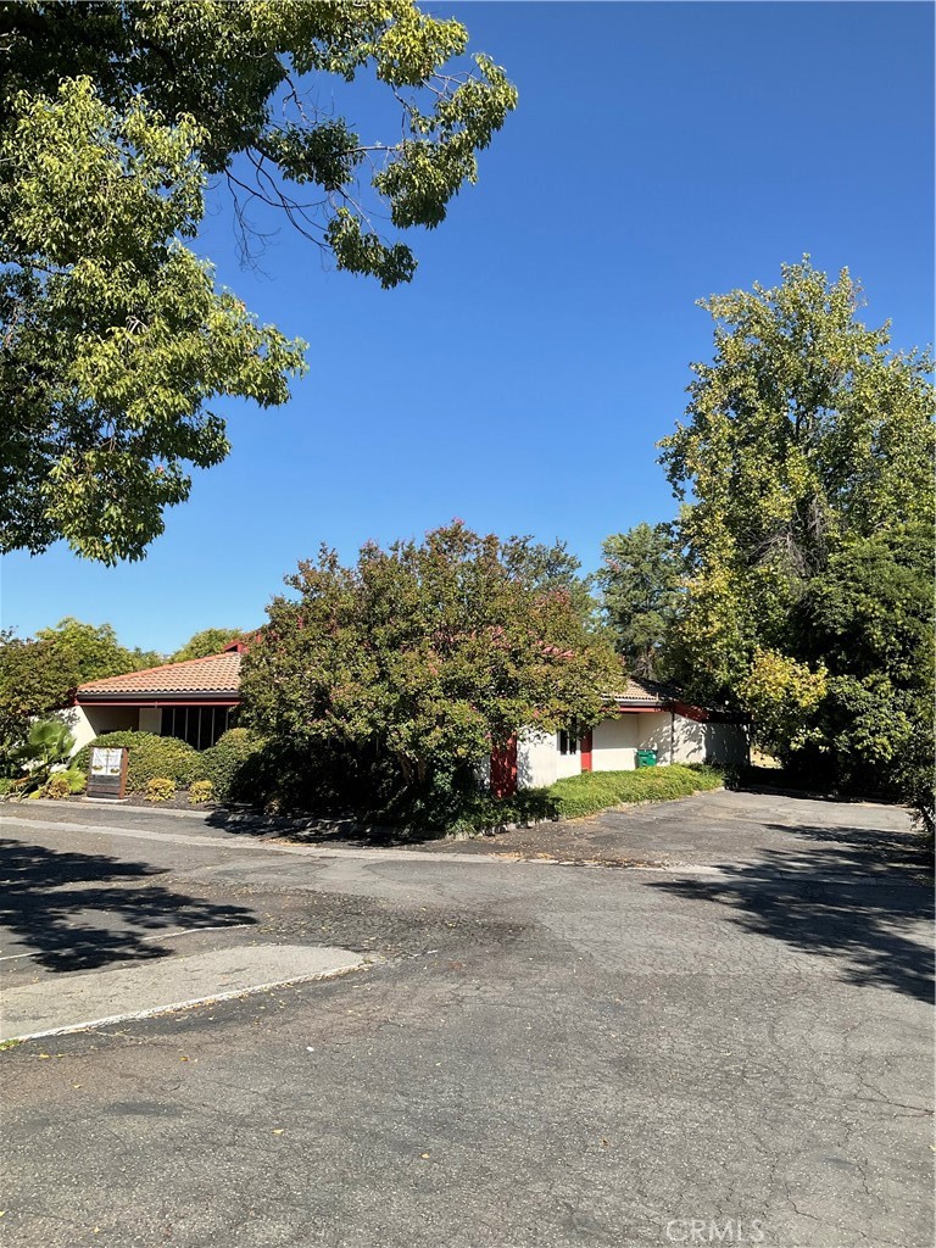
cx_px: 468
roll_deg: +0.0
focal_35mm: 29
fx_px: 1046
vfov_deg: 61.7
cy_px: 624
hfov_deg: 48.2
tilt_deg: +6.0
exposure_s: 1/1534
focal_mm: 3
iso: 16
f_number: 1.8
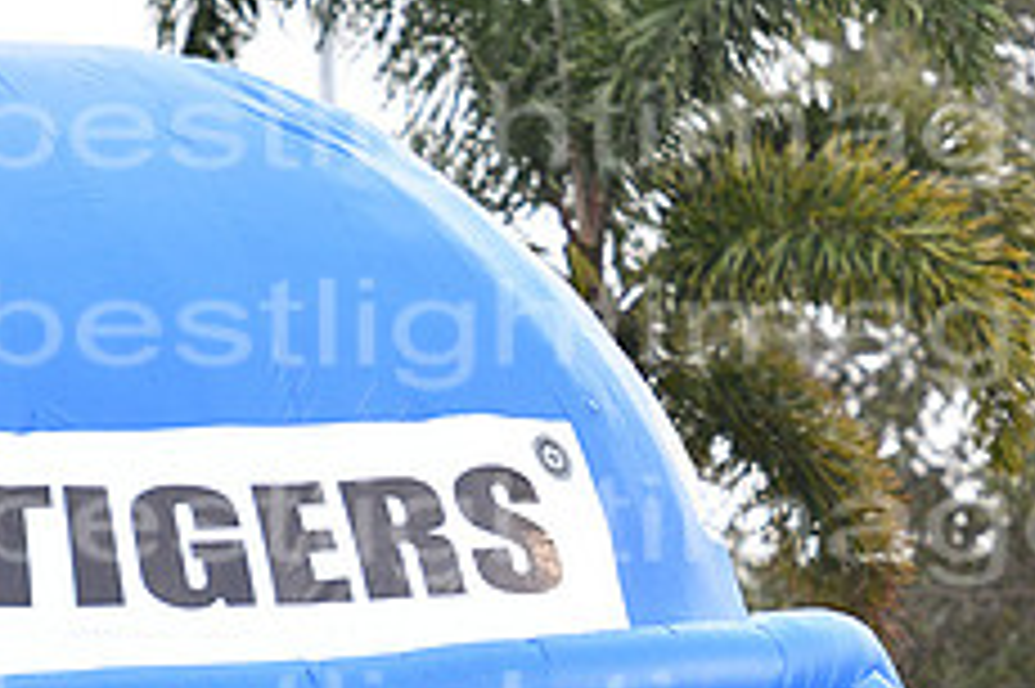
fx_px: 17963
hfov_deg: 3.3
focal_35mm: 625
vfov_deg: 2.2
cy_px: 825
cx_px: 580
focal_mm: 165
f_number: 3.2
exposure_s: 1/500
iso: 800
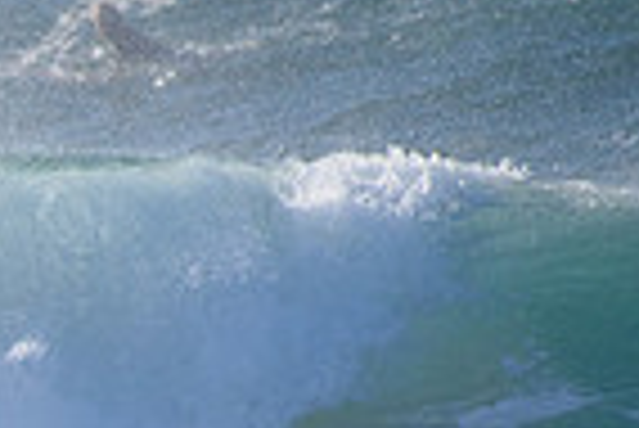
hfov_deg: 0.7
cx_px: -468
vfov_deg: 0.4
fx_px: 54441
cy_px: 624
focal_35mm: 3064
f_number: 5.6
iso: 280
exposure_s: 1/2000
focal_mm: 500
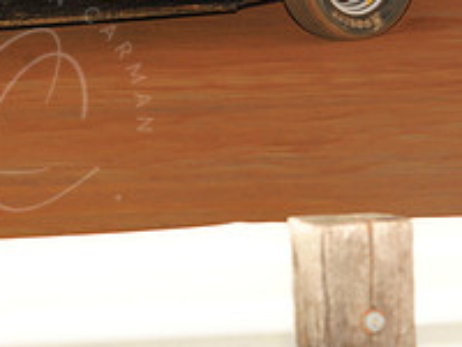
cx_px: 12
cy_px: -93
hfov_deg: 7.7
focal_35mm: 256
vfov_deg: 5.8
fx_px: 3417
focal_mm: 92
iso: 800
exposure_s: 1/320
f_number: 7.1
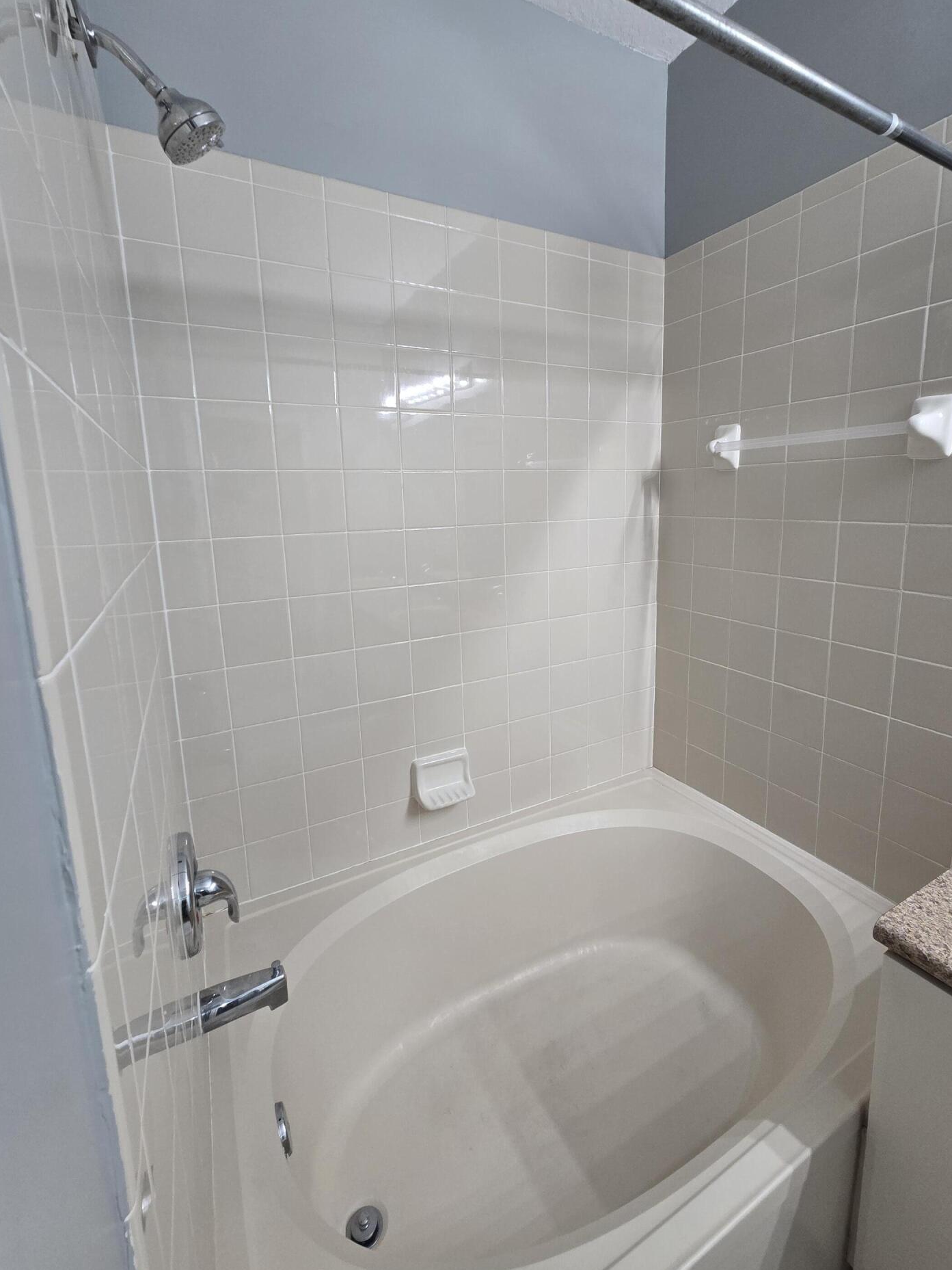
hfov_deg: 85.6
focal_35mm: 14
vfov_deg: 101.9
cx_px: 498
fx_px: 513
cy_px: 594
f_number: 2.2
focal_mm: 2.2
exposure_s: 1/60
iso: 125
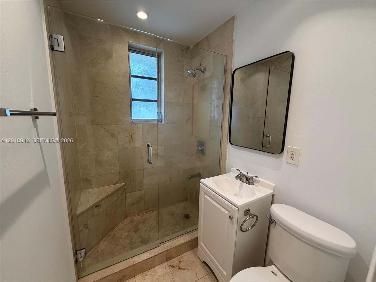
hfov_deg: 102.1
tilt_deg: -8.5
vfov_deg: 85.7
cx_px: 188
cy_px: 141
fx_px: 152
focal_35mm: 14
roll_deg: -0.6
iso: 200
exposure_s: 1/60
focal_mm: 2.22
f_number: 2.2
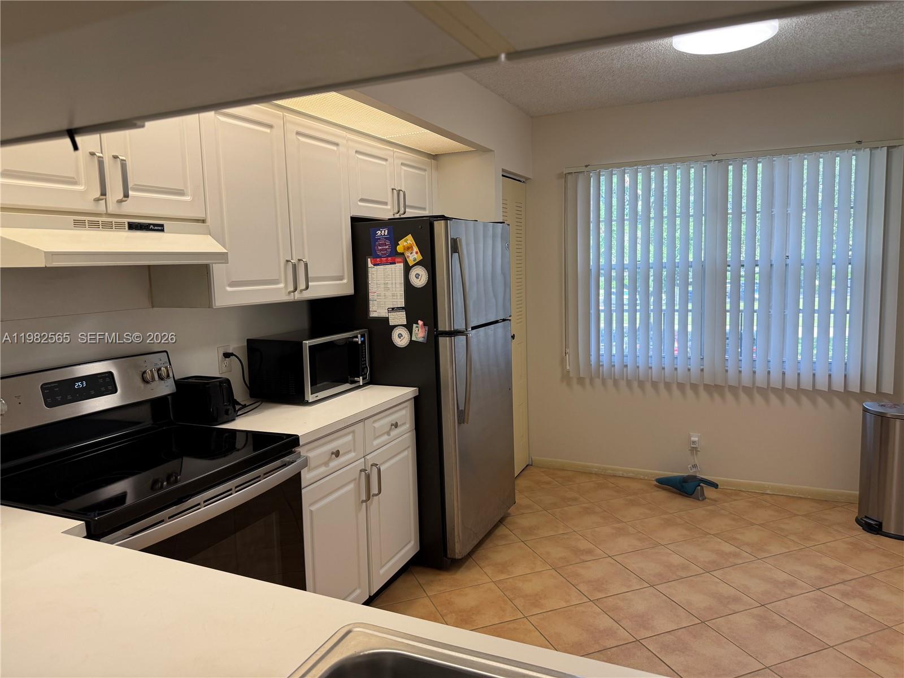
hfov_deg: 71.6
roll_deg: +1.3
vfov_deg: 56.8
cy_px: 339
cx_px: 452
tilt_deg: -5.5
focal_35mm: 24
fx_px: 627
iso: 100
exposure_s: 1/120
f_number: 1.78
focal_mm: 6.76
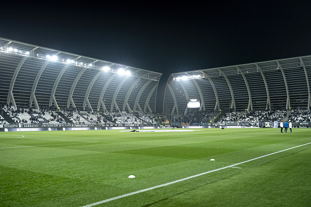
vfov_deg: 37.9
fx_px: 302
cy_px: 104
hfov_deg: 54.4
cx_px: 156
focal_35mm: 35
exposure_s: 1/1000
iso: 1000
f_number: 2.8
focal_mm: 35
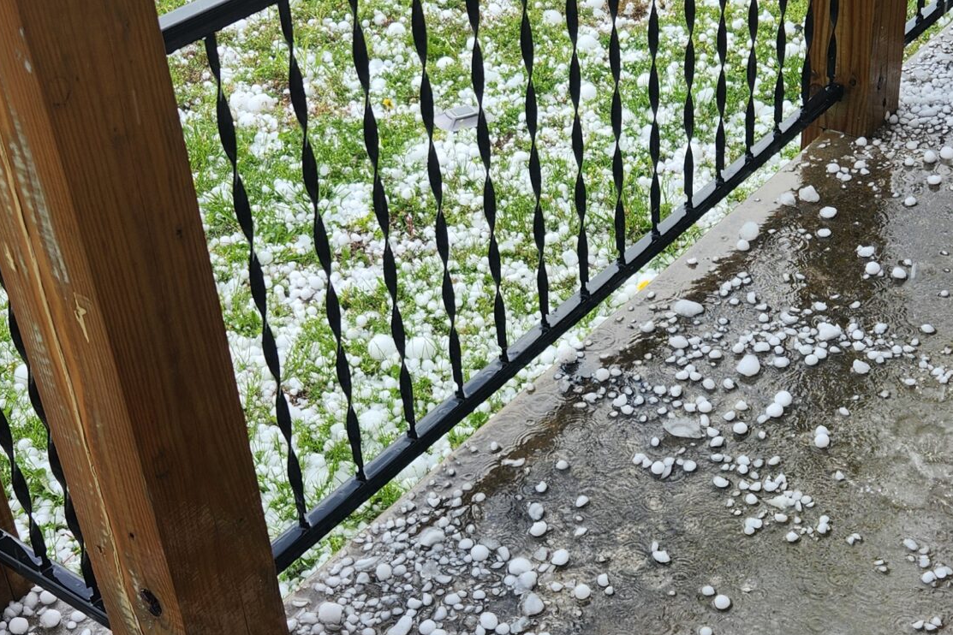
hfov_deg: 36.0
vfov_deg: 24.6
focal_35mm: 55
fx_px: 1456
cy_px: 341
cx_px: 607
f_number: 1.8
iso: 20
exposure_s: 1/267
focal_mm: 5.4
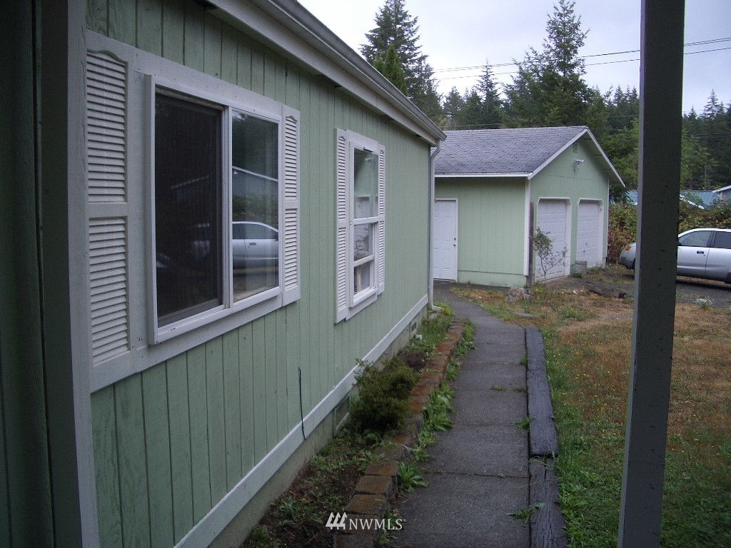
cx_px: 366
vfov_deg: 40.7
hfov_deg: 52.6
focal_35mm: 35
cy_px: 274
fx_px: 739
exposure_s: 1/200
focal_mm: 5.8
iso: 50
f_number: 2.6
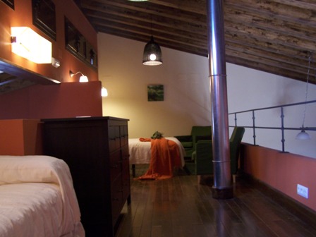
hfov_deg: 49.0
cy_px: 118
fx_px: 347
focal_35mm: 38
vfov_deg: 37.7
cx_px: 158
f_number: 2.8
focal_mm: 6.3
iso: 140
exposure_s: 1/8
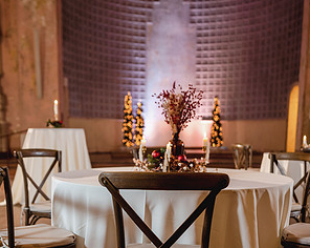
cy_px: 212
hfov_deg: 37.4
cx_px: 156
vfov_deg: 29.2
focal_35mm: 50
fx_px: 458
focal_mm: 35
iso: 400
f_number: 2.5
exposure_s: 1/60
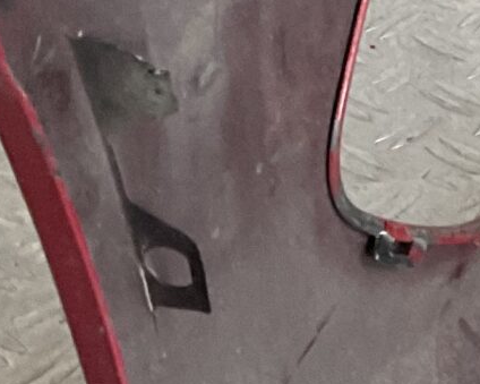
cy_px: -100
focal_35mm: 171
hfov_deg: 10.3
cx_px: 983
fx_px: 2429
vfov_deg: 8.9
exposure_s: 1/50
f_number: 1.8
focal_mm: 3
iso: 64
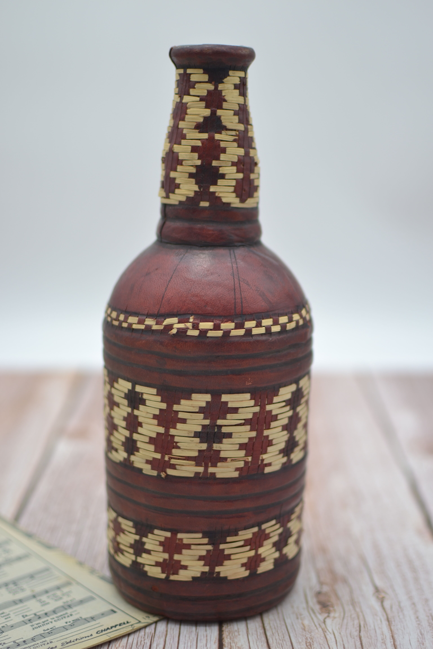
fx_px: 947
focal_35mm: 52
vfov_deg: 37.9
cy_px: 324
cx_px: 216
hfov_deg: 25.8
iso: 100
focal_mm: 35
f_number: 1.8
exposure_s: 1/400
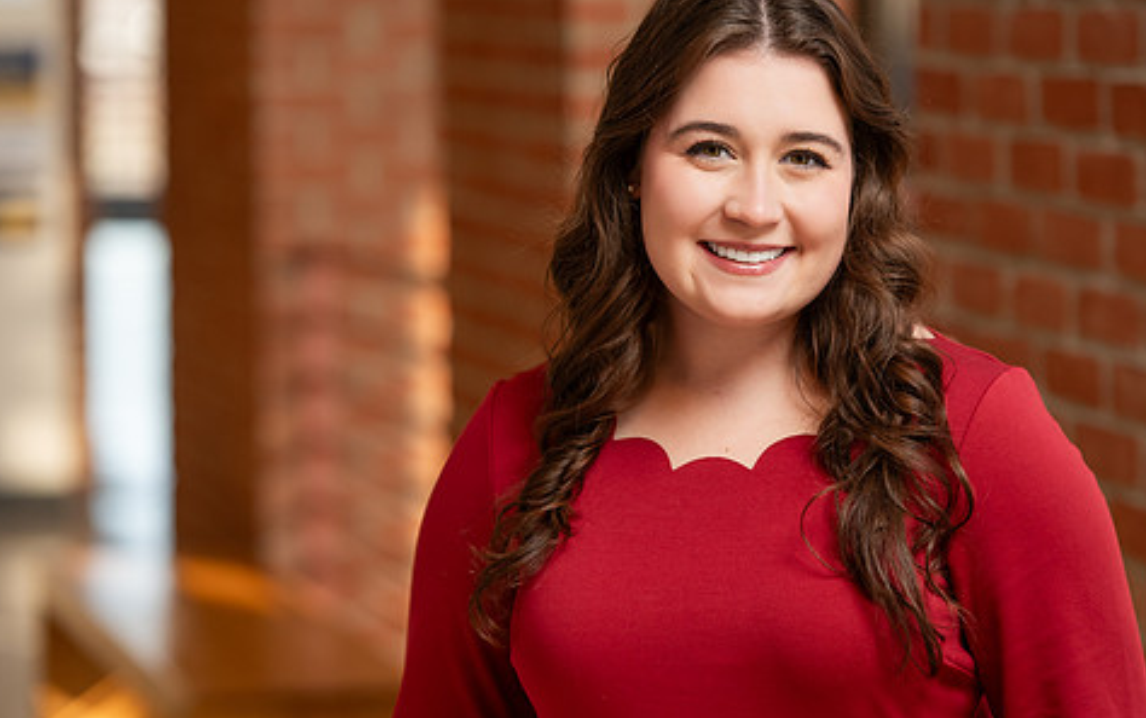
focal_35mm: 162
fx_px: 5063
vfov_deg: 8.1
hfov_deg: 12.9
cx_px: 607
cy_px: 361
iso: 320
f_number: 3.2
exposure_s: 1/250
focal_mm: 130
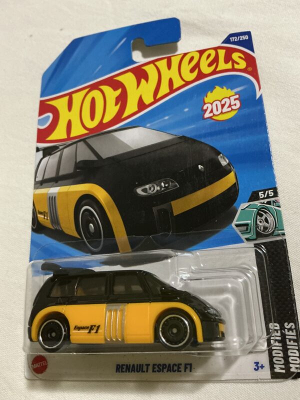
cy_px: 200
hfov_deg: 48.2
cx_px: 150
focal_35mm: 29
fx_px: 335
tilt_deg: -64.3
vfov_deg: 61.7
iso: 400
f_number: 1.8
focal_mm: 3
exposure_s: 1/30
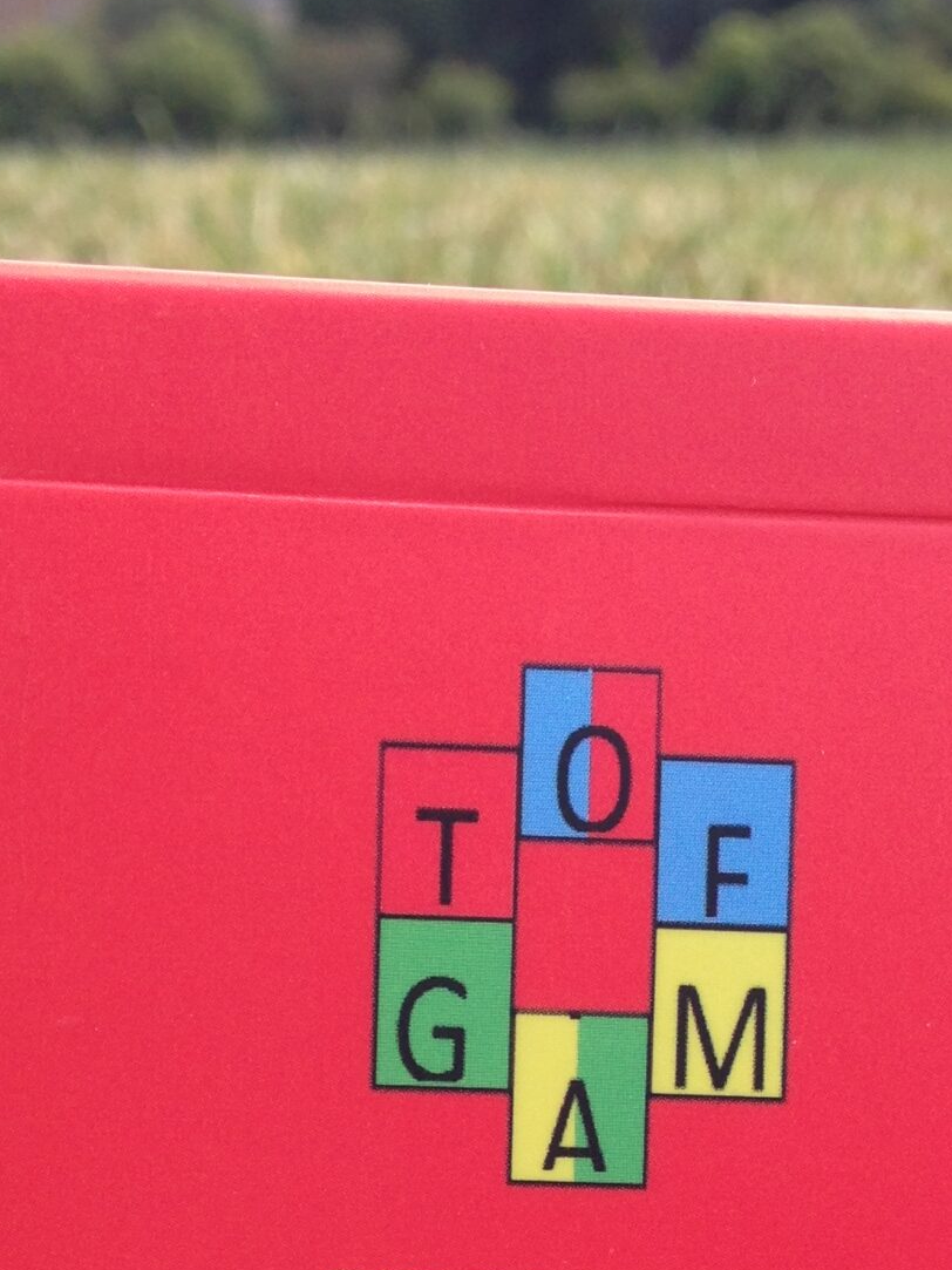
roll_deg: -0.5
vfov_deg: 24.1
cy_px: 1221
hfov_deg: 18.9
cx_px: 582
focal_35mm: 78
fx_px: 2861
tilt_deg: -19.4
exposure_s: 1/609
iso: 50
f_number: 2.4
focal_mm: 4.12
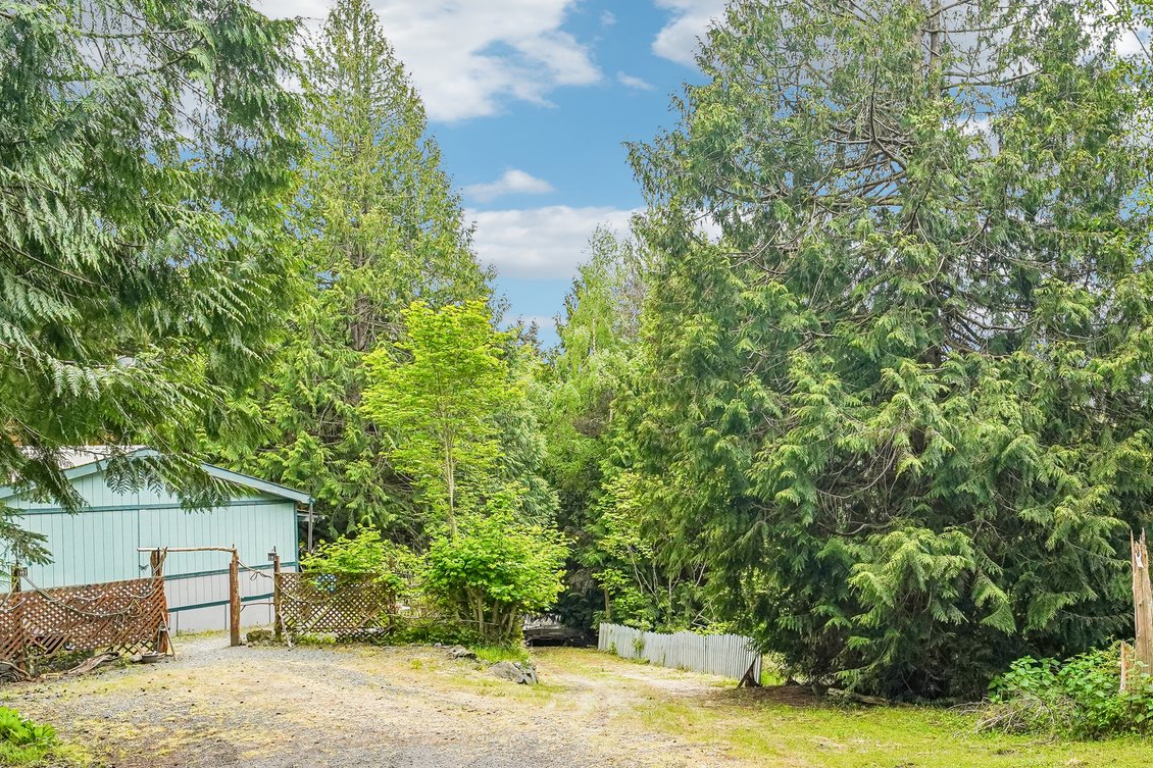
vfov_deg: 44.2
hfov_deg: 61.5
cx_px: 805
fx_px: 929
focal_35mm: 29
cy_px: 518
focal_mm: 16
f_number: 7.1
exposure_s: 1/500
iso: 1600
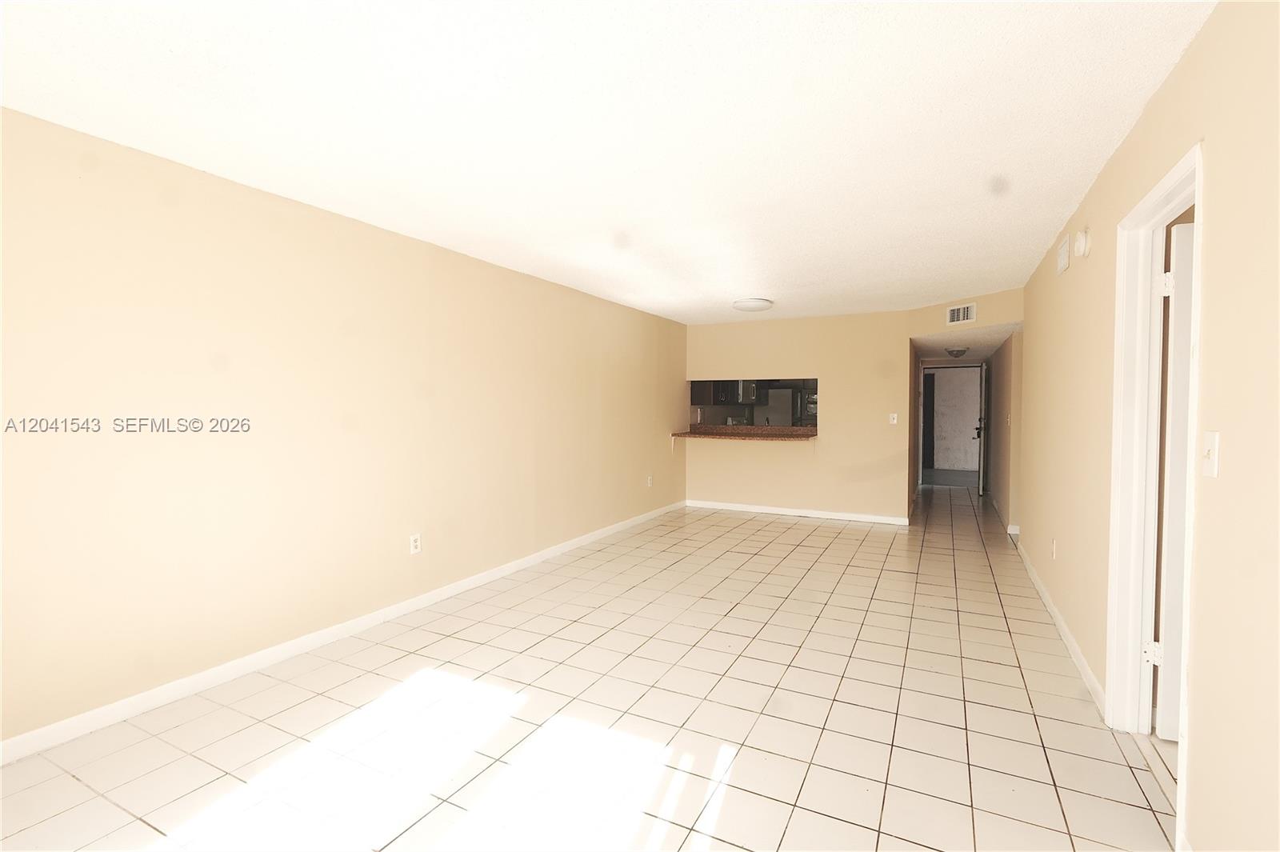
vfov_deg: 72.0
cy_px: 426
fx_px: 586
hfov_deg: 95.0
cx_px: 640
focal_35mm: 16
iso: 320
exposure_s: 1/40
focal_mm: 11
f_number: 9
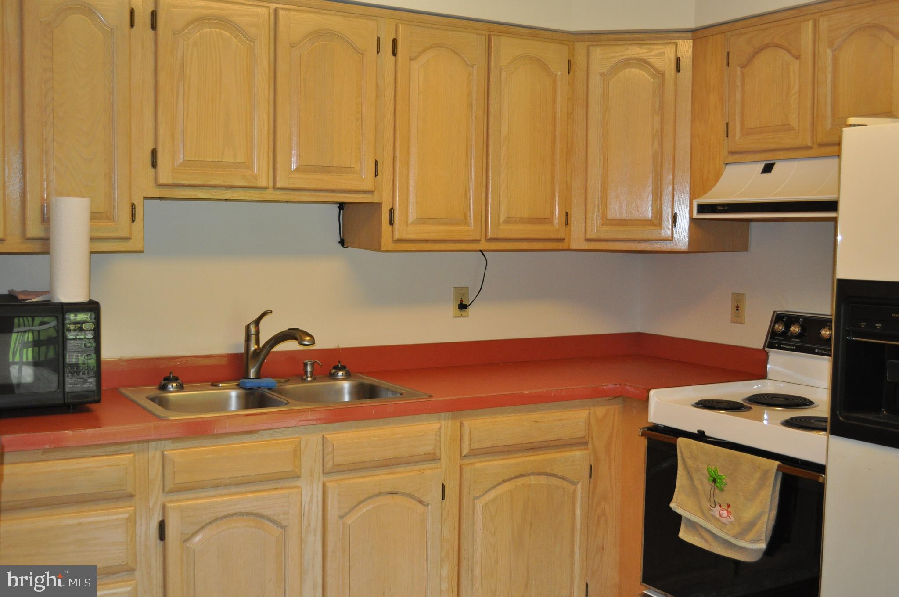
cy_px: 298
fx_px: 973
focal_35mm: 39
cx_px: 450
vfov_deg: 34.1
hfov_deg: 49.6
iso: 800
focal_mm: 26
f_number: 4.2
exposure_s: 1/60
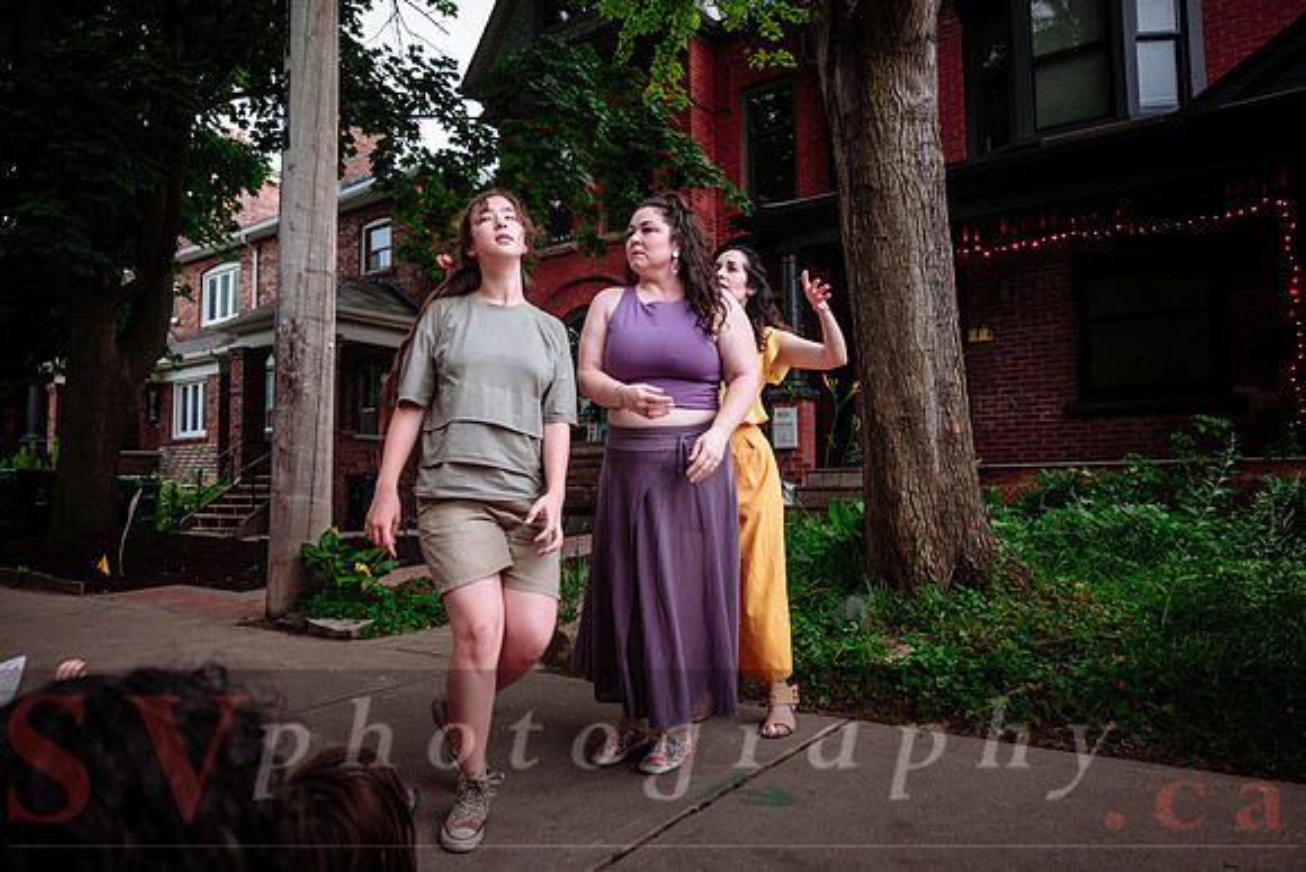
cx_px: 653
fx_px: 871
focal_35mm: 24
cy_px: 436
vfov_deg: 53.2
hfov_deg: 73.7
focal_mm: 16
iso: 1600
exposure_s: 1/250
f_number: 2.8
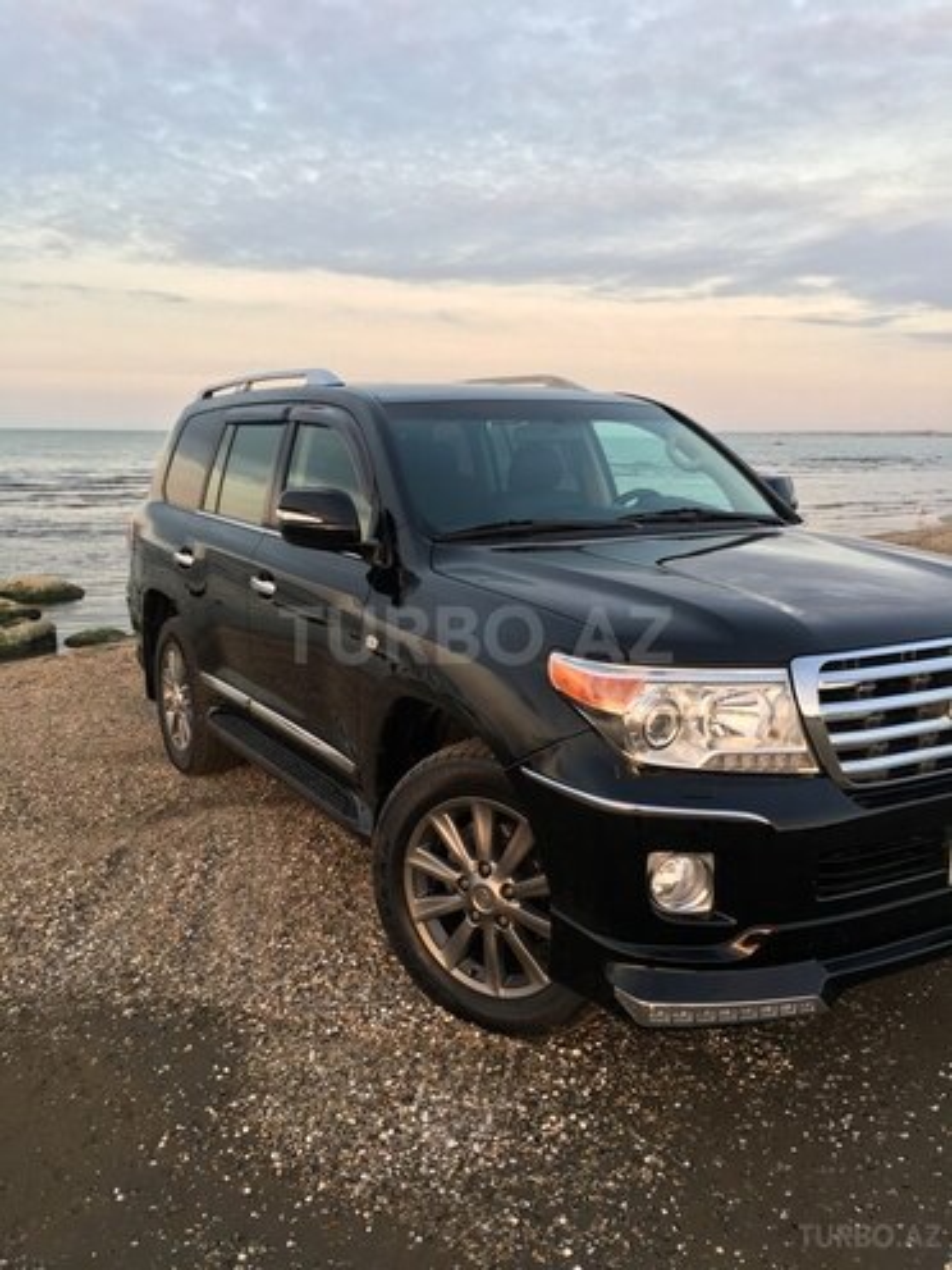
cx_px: 476
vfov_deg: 61.7
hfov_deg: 48.2
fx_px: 1063
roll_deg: +0.2
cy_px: 635
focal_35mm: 29
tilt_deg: -10.4
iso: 40
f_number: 2.2
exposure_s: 1/100
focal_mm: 4.15
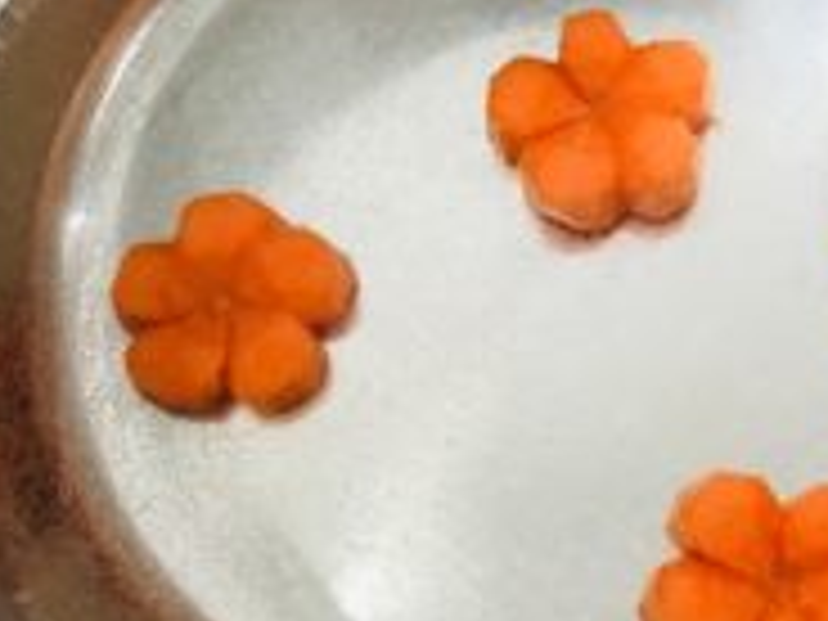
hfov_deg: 31.1
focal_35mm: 61
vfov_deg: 23.8
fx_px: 1459
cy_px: 162
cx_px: 626
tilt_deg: -61.0
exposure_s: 1/33
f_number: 1.8
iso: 25
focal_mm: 3.99
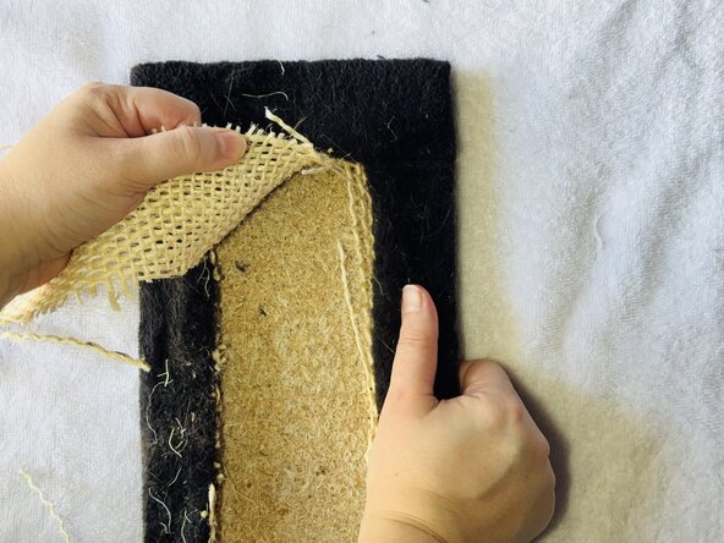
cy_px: 272
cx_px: 362
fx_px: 1004
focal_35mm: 48
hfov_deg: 39.7
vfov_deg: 30.3
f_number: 1.78
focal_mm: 6.76
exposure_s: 1/120
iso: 125
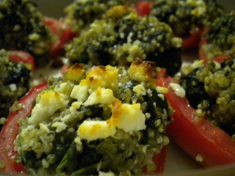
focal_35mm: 41
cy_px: 88
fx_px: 278
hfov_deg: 45.8
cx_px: 118
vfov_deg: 35.1
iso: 589
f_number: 3.5
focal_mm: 7.4
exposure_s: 1/8.8
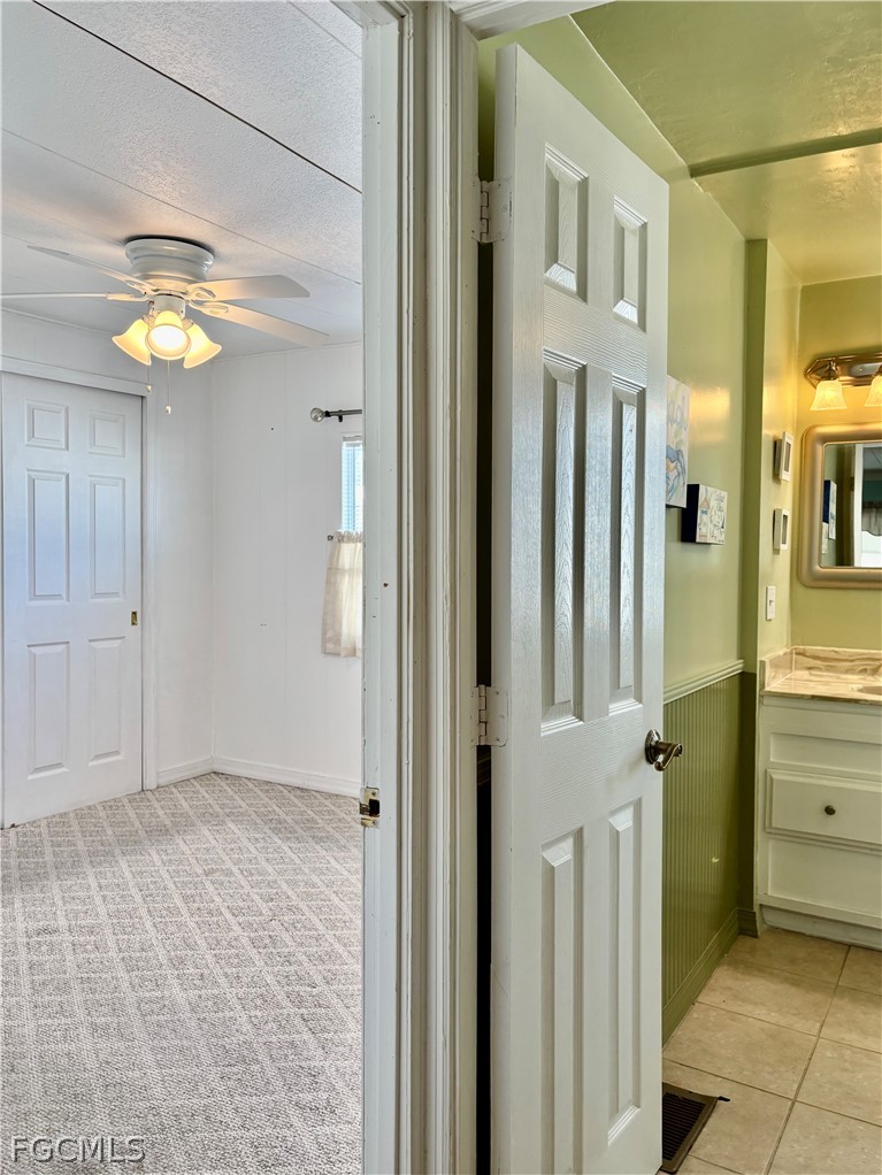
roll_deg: -2.2
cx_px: 441
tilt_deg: -1.8
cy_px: 588
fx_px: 883
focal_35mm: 26
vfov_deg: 67.3
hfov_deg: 53.1
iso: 64
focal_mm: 5.96
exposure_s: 1/120
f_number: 1.6
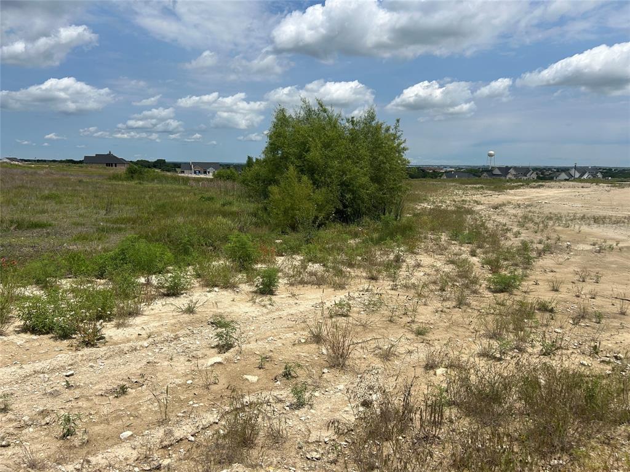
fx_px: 473
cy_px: 236
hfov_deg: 67.3
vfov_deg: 53.1
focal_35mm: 26
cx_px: 315
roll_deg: -0.5
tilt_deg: -9.0
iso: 50
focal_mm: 5.7
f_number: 1.5
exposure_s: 1/9434
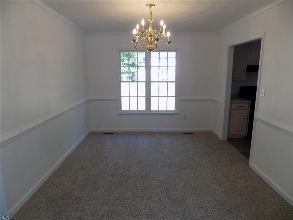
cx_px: 146
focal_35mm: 23
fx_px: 195
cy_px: 110
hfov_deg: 73.9
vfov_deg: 58.9
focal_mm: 4
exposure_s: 1/50
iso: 80
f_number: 3.1
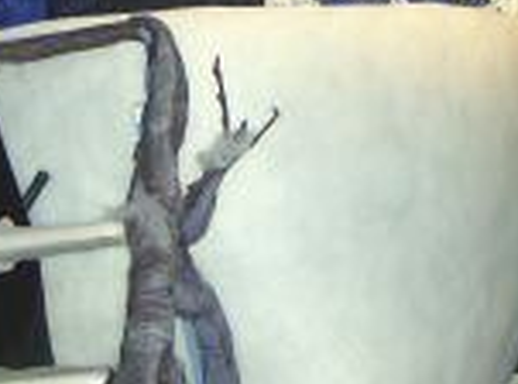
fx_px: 1818
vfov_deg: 11.8
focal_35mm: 122
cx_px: 305
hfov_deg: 16.2
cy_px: -86
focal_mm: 7.7
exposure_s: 1/74
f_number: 3.1
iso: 200
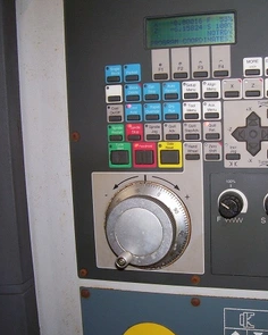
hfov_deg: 33.3
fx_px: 446
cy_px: 169
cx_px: 166
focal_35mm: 45
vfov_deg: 41.2
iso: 125
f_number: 2.7
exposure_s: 1/60
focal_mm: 5.6
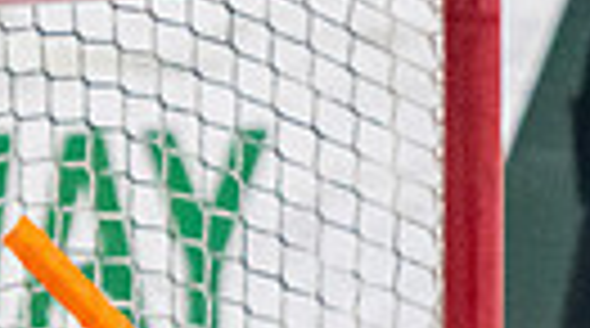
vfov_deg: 1.3
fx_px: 14689
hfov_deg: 2.3
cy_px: 411
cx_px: 1063
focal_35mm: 941
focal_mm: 122
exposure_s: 1/640
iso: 2500
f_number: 3.2
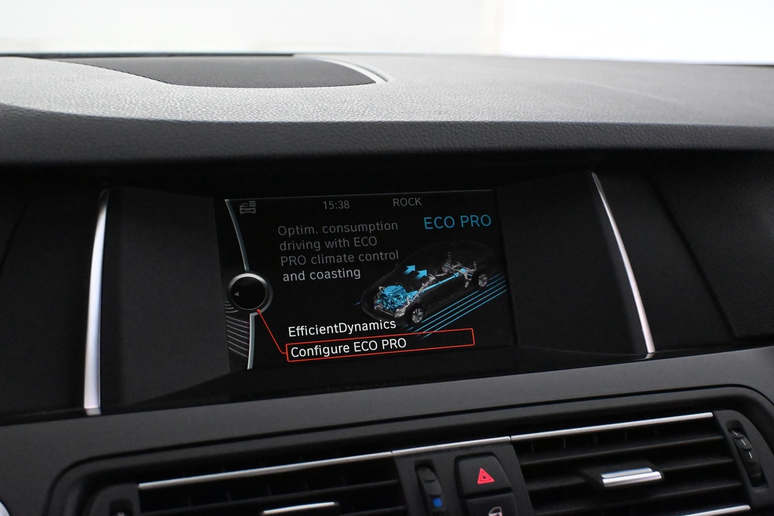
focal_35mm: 52
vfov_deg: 25.8
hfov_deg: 37.9
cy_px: 258
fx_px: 1129
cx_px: 387
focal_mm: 35
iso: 12800
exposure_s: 1/160
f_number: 5.3
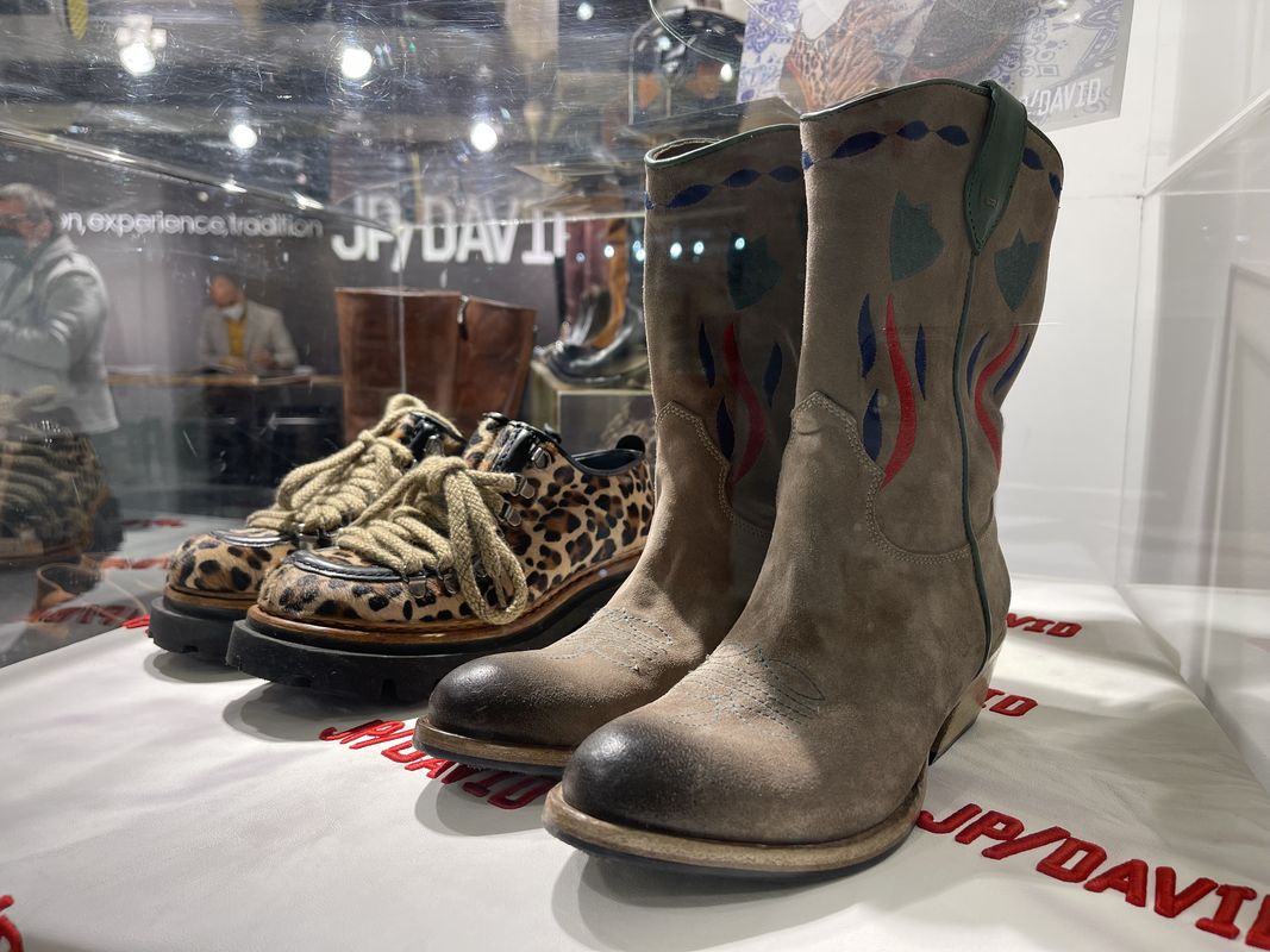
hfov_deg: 67.3
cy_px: 476
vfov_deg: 53.1
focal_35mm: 26
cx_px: 635
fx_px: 954
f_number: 1.6
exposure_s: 1/111
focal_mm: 5.1
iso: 32
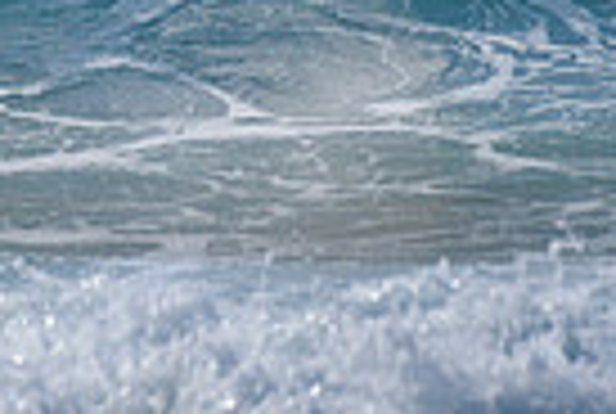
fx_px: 44363
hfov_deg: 0.8
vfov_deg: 0.5
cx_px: -249
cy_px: -324
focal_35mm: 2587
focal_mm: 500
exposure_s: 1/2000
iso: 140
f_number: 5.6
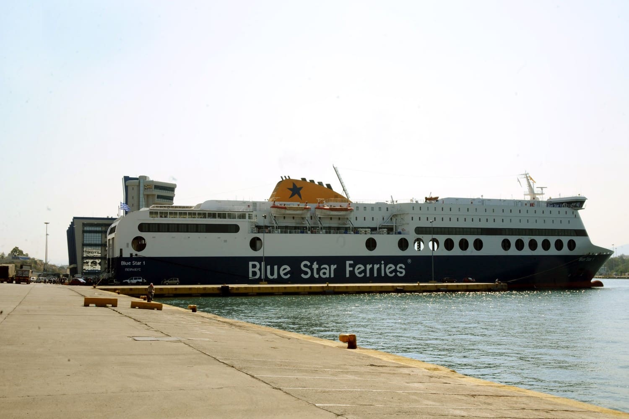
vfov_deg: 36.9
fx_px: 629
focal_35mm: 36
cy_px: 210
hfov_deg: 53.1
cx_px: 314
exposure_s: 1/400
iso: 400
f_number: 16
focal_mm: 36
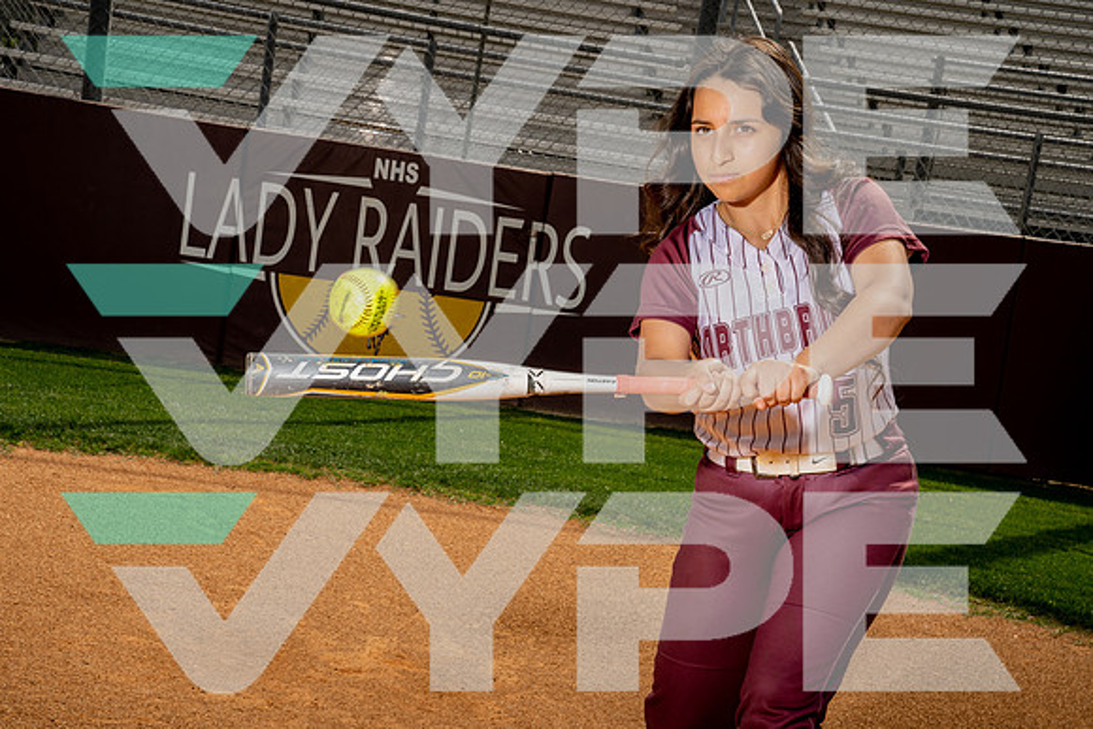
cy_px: 364
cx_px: 546
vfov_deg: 19.5
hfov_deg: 28.8
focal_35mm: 70
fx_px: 2126
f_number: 16
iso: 100
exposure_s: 1/250
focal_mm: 70
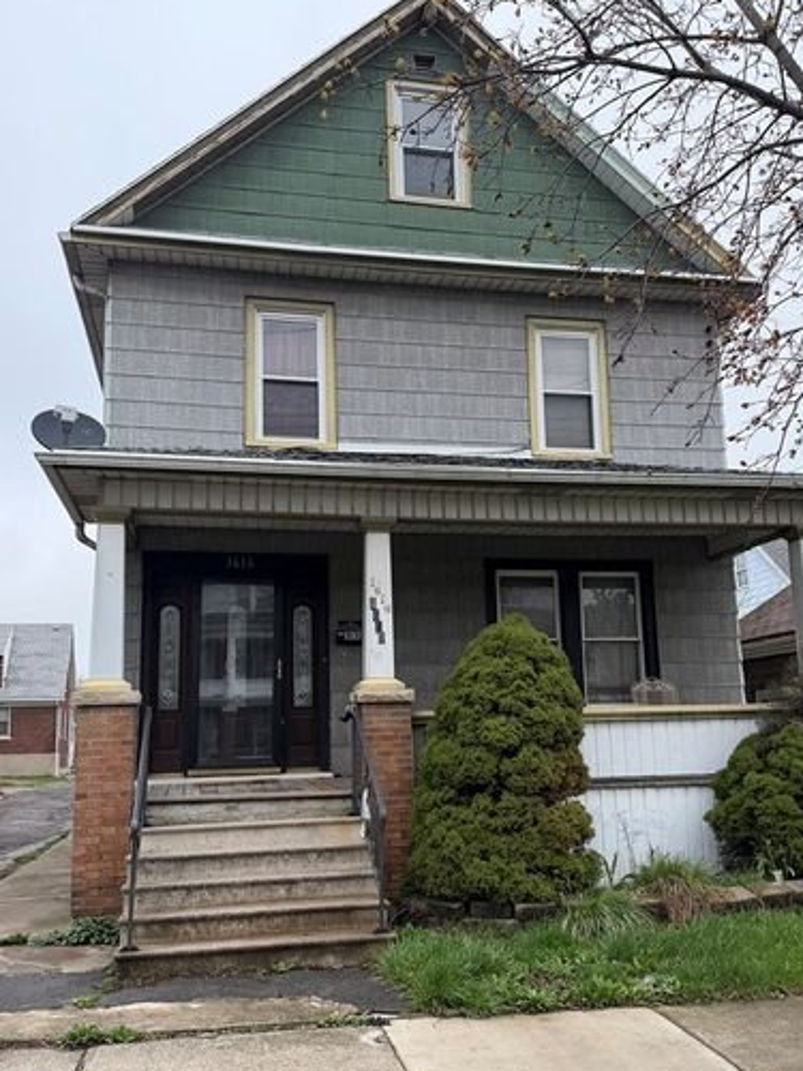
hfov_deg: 44.1
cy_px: 582
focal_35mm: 32
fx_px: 990
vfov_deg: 56.7
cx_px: 433
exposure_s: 1/2445
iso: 100
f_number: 1.78
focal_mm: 6.76
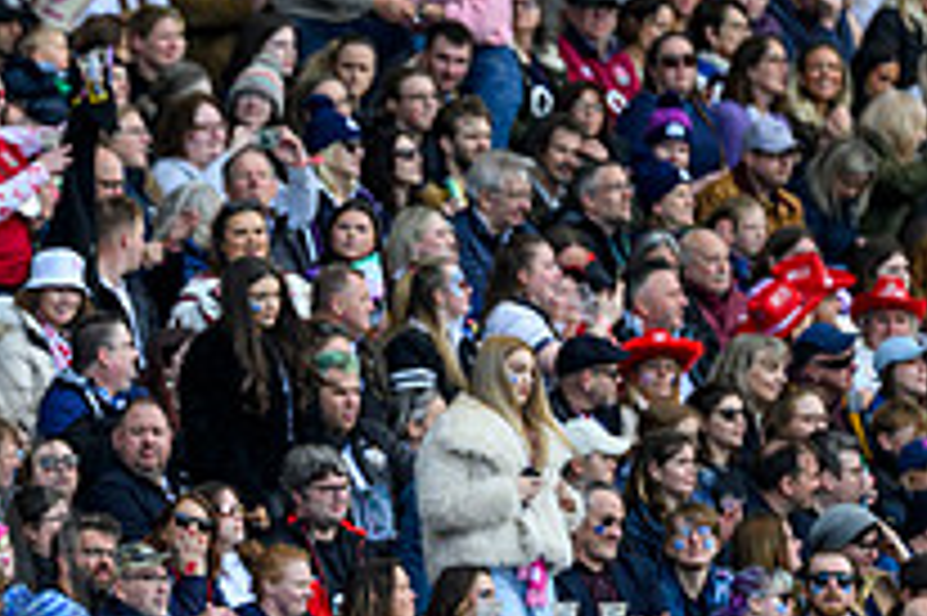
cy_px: 636
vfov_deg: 1.2
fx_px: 29022
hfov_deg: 1.8
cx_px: -374
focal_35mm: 1128
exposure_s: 1/1000
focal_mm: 400
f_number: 4
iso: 500
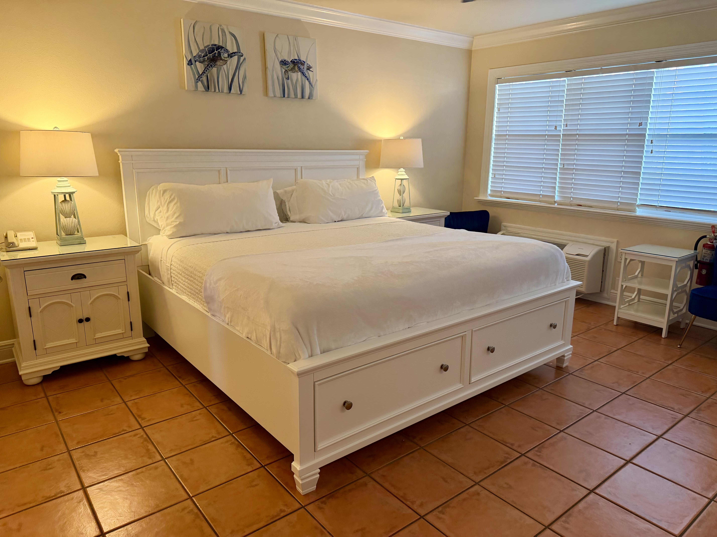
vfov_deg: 56.8
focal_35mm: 24
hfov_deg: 71.6
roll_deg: +0.0
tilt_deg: -13.5
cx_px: 358
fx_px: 497
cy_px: 268
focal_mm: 6.76
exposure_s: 1/60
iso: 160
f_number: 1.78
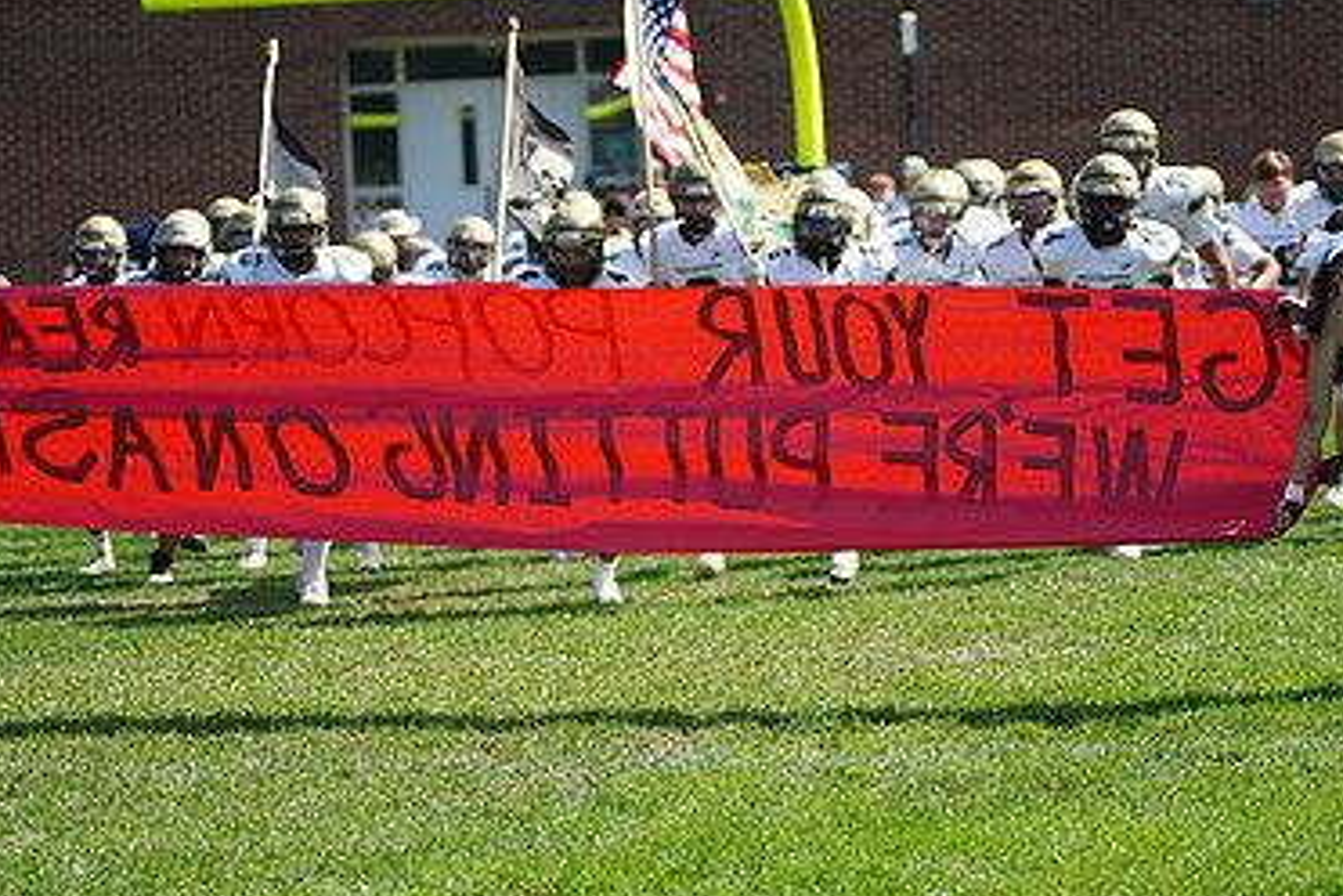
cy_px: 323
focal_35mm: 187
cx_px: 668
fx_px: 6976
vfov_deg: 7.3
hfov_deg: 11.0
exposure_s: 1/4000
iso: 400
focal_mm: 120
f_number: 2.8
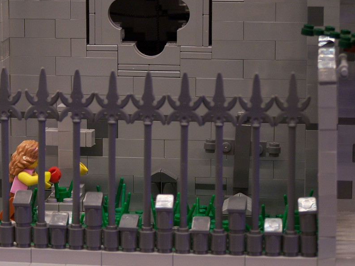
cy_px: 152
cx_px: 133
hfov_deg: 13.1
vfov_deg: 9.8
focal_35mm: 151
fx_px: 1549
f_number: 3.2
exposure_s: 1/2
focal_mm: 19.4
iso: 80
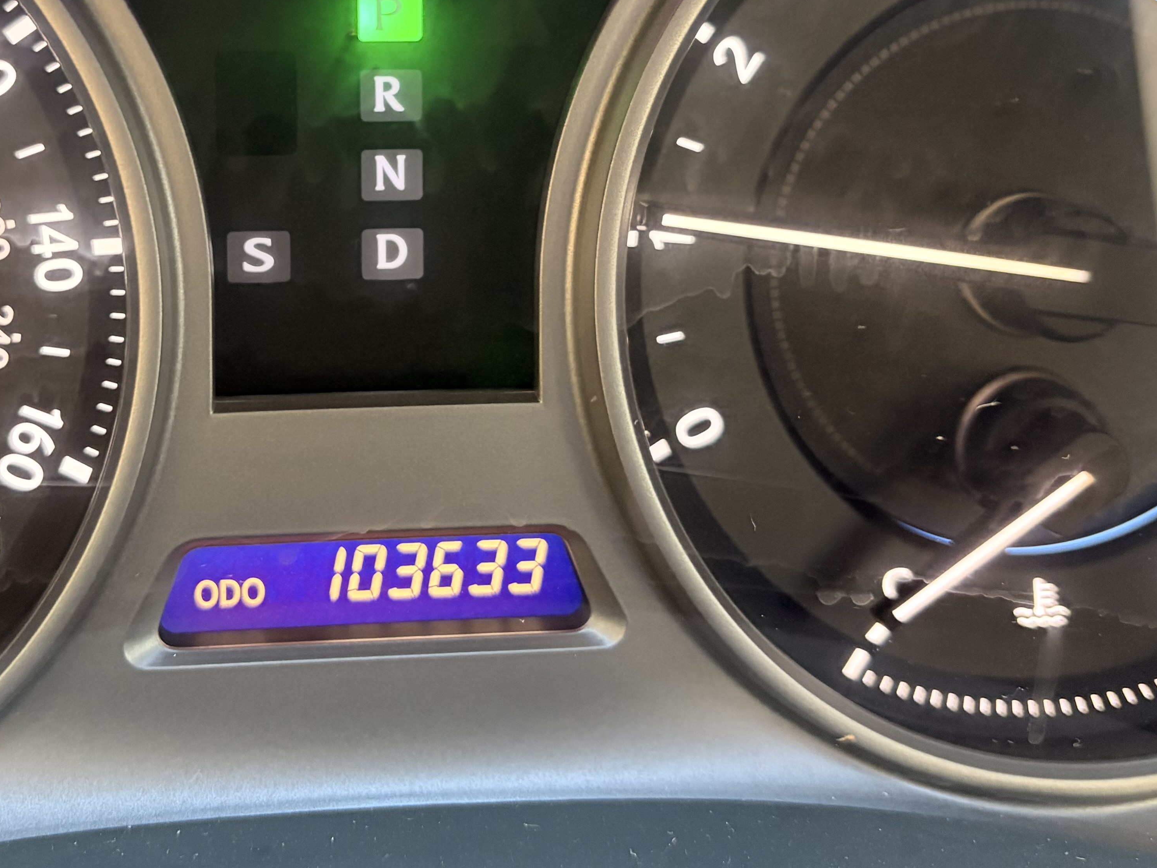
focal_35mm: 50
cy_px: 206
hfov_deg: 37.9
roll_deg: -3.1
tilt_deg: -24.6
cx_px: 432
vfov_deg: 28.6
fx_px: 1671
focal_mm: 5.96
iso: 500
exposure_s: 1/33
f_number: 1.6
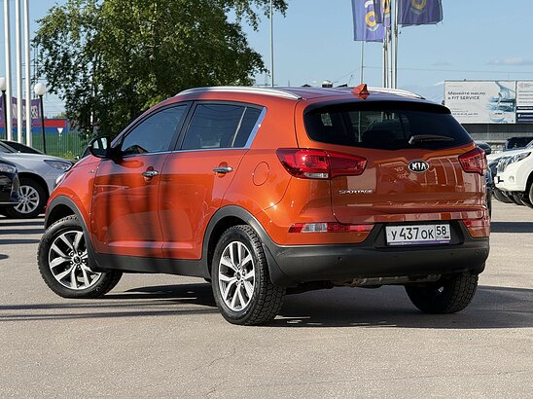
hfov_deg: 16.4
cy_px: 200
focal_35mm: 120
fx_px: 1846
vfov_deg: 12.3
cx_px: 266
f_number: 2.8
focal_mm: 15.66
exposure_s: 1/903
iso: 50
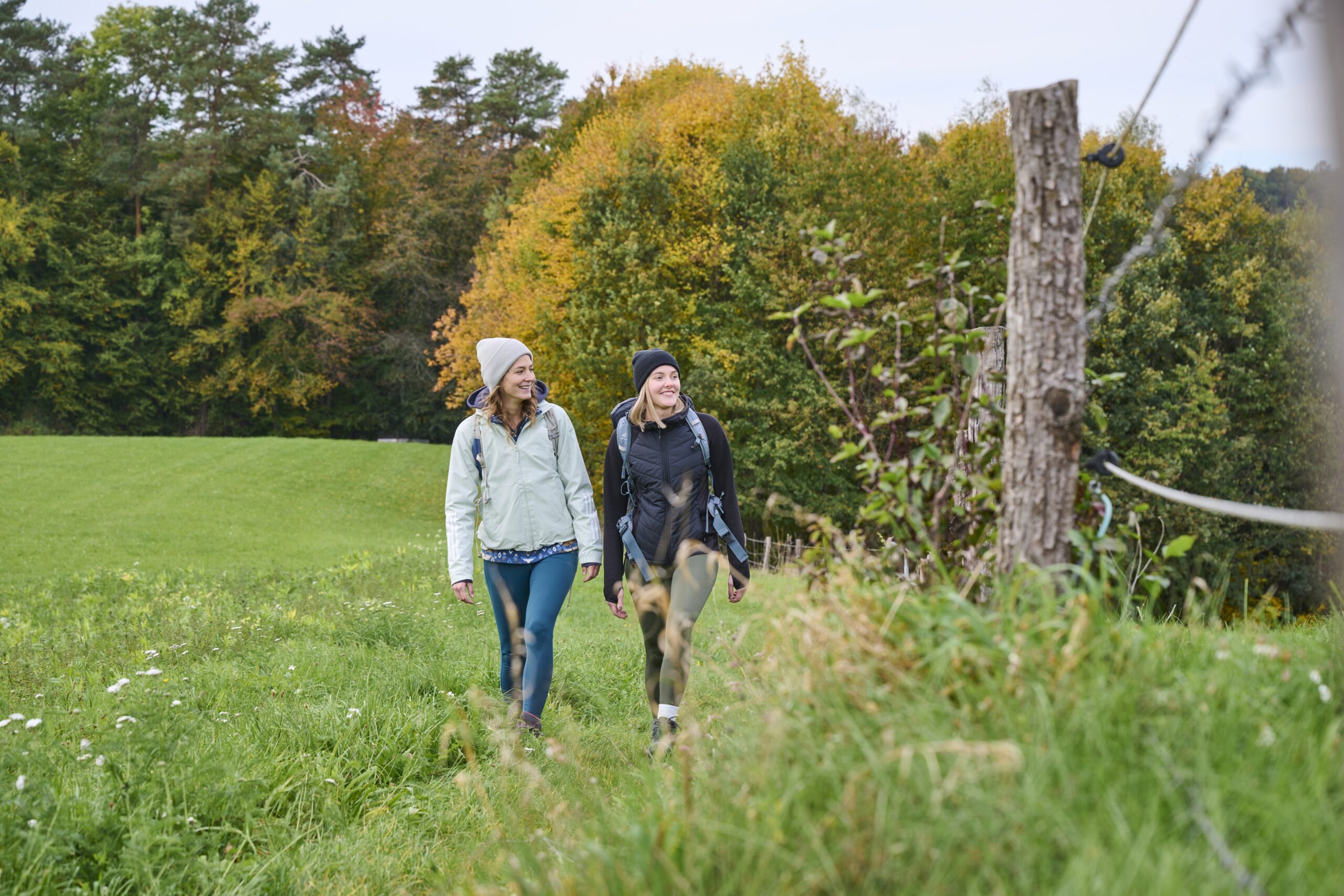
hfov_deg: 28.8
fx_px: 2613
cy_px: 448
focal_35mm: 70
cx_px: 672
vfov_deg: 19.5
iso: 100
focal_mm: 70
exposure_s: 1/160
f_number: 5.6
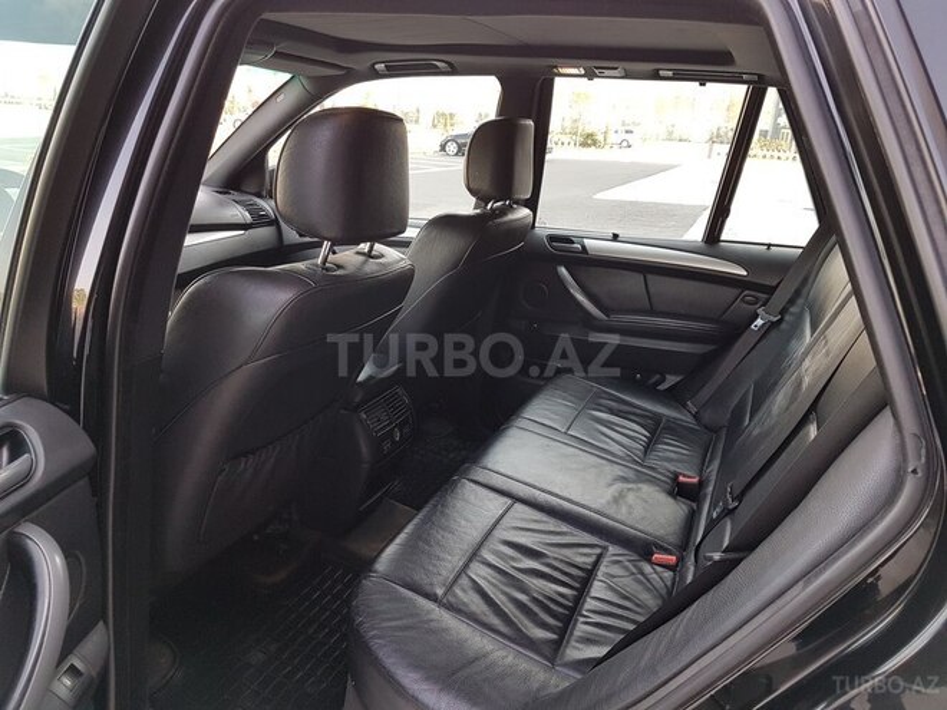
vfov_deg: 53.1
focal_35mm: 26
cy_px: 355
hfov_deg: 67.3
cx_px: 474
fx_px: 711
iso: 64
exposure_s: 1/120
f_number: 1.7
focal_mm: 4.2
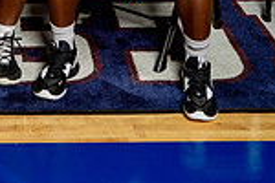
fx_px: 802
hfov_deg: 19.0
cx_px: 9
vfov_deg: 11.3
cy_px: -227
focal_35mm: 105
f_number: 6.3
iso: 320
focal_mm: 35
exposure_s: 1/250
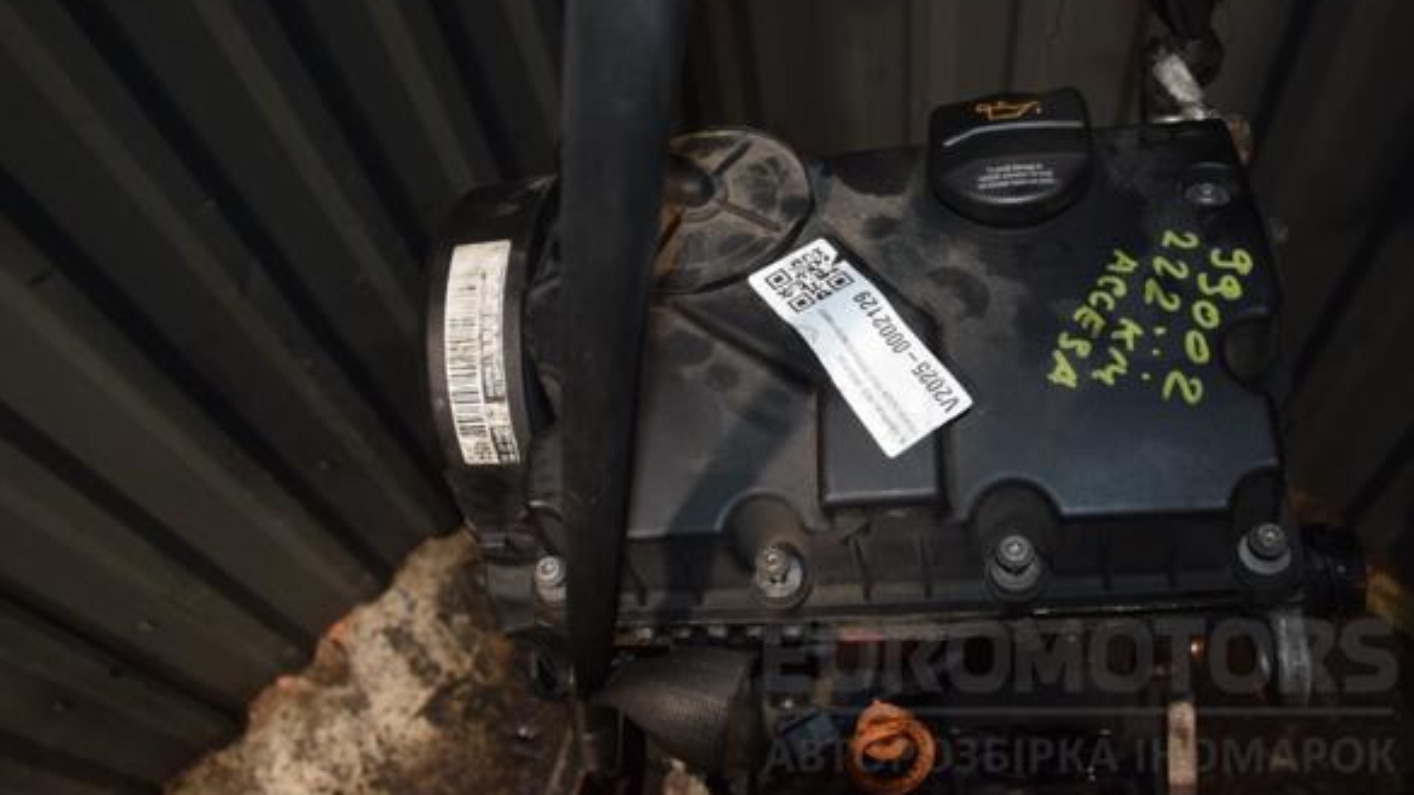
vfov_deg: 40.1
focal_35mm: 29
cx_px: 718
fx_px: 1087
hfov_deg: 66.1
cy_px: 333
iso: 800
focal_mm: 18
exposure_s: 1/60
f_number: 5
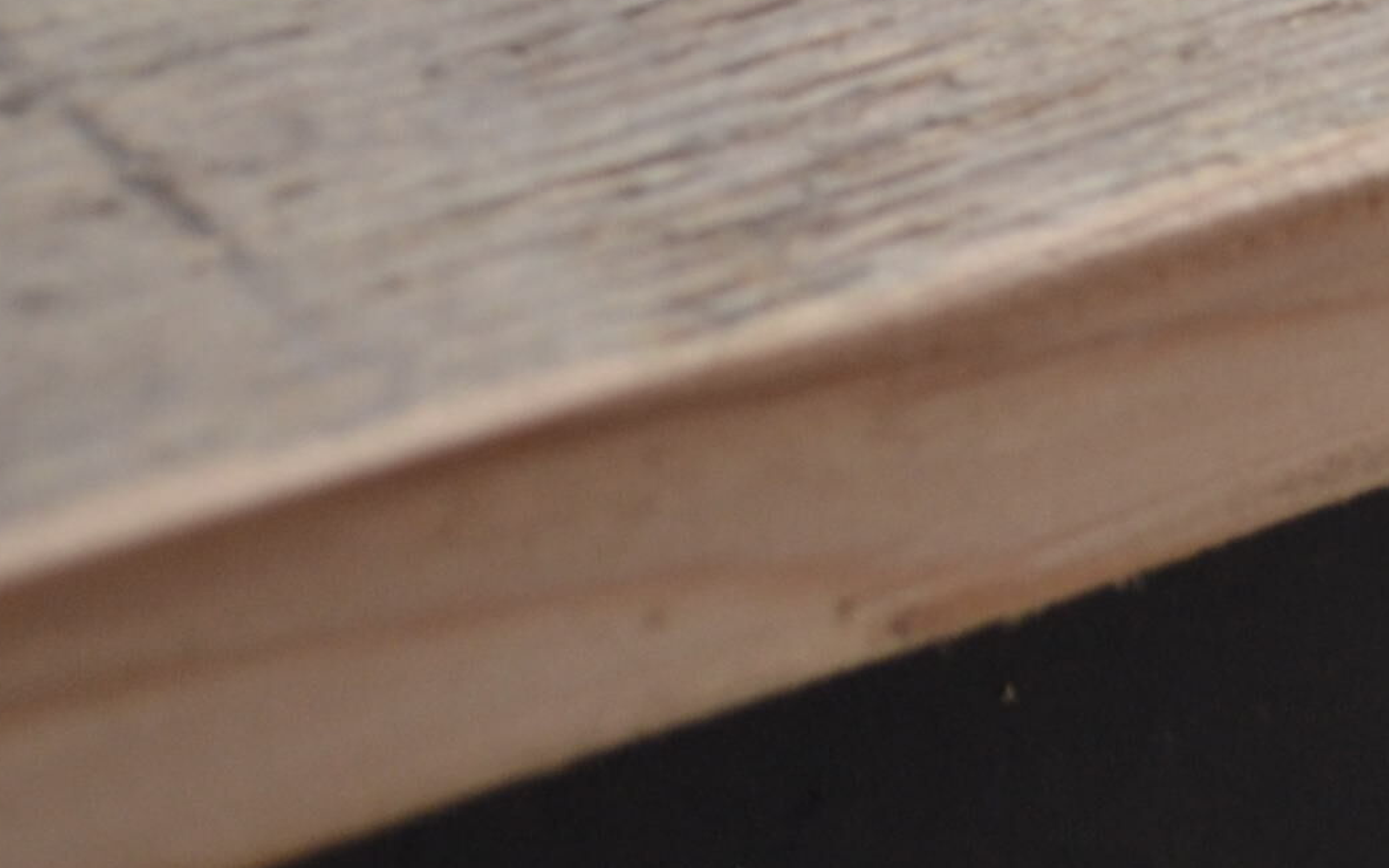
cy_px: -200
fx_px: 5602
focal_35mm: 148
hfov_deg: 13.3
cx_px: 2145
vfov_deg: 8.7
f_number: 3.8
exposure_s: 1/30
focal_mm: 22
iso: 400
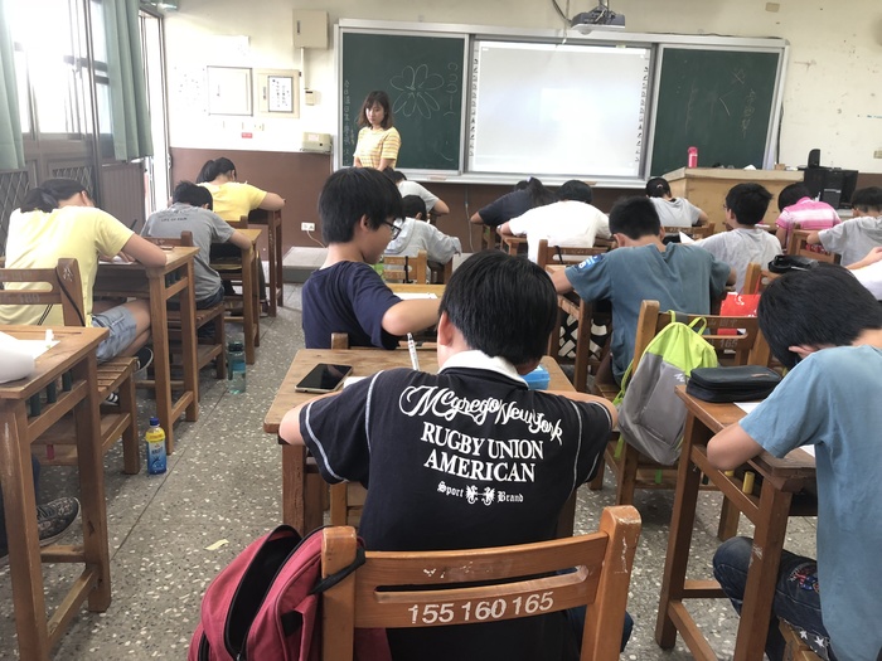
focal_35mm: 28
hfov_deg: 63.4
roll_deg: -2.4
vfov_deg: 49.7
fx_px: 713
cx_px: 441
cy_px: 330
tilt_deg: -14.0
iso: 40
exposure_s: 1/24
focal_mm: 4
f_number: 1.8
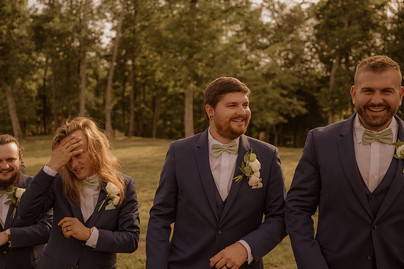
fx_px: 460
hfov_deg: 47.4
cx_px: 199
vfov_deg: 32.6
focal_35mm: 41
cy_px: 137
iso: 500
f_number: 2.8
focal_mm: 40
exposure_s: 1/2000
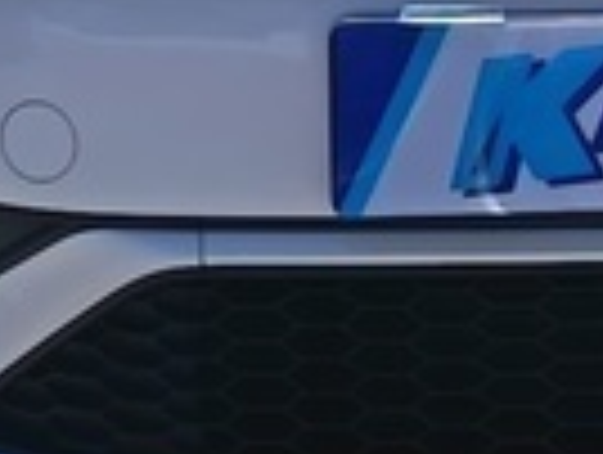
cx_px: 824
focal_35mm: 267
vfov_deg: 5.4
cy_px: -517
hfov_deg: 7.3
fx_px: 4659
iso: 100
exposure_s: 1/1172
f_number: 1.75
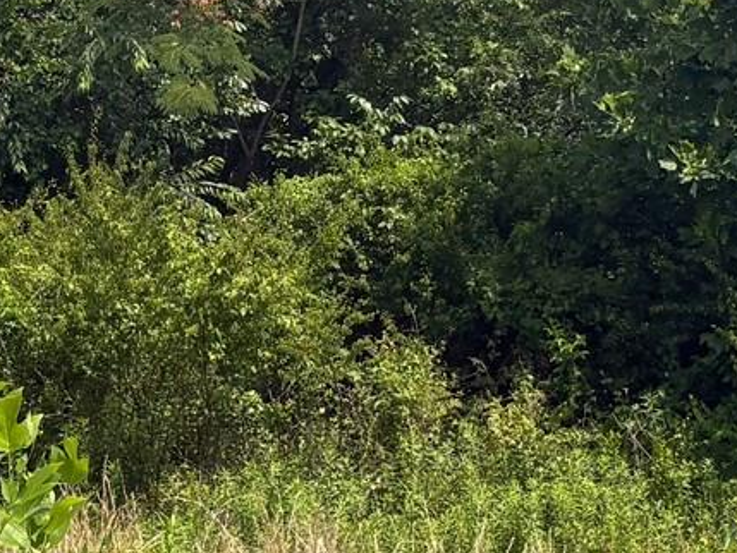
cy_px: -22
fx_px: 2641
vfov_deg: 11.8
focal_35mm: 124
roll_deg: -0.9
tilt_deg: -4.8
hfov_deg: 15.8
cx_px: 182
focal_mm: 5.96
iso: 50
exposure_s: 1/3125
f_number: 1.6
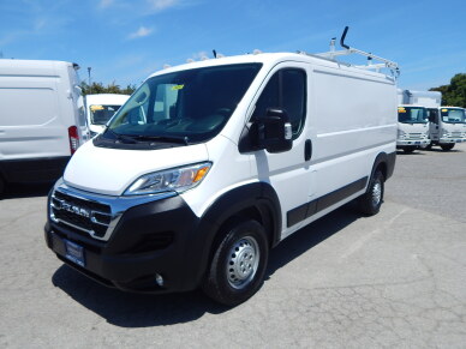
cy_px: 174
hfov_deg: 69.4
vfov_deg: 54.9
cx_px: 233
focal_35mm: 25
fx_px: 337
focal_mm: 4.5
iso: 125
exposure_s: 1/800
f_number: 6.1
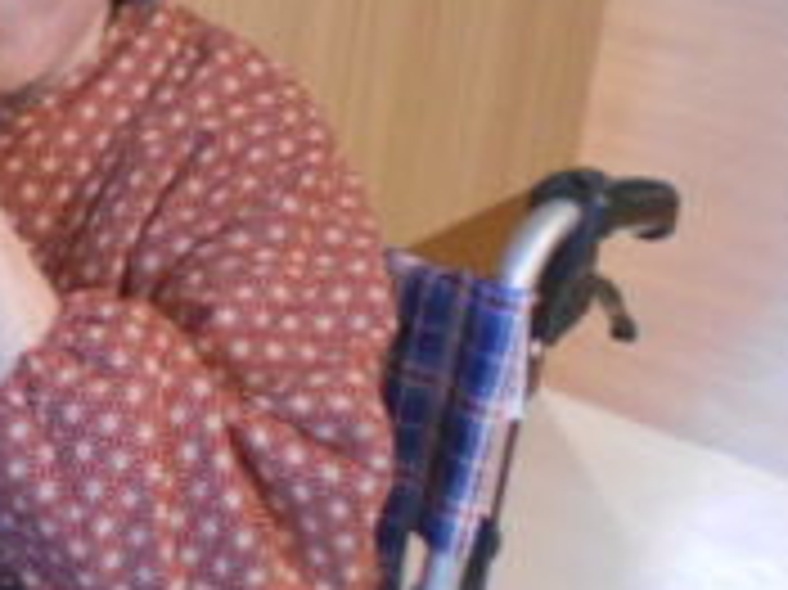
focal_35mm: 103
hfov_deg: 17.1
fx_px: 2343
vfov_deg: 14.3
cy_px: 248
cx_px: -423
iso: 400
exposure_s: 1/30
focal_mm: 5.1
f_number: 3.4
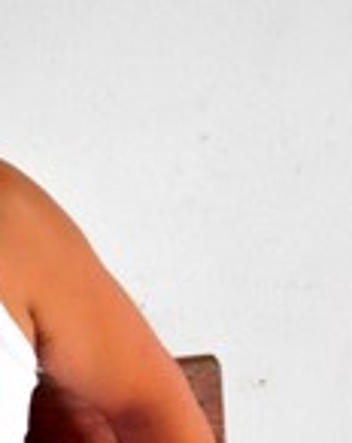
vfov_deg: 8.6
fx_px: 2955
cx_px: -109
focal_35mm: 226
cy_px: 299
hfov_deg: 6.8
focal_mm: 52
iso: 2000
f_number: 5
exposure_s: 1/30
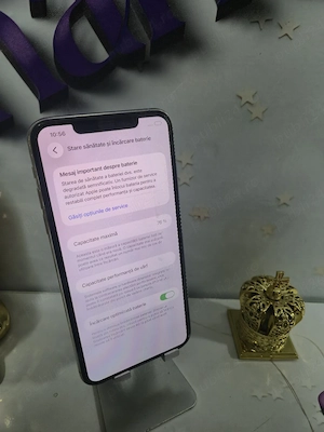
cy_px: 216
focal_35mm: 23
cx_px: 162
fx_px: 287
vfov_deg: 73.9
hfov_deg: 58.9
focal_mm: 5.4
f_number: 1.8
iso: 200
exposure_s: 1/48.1
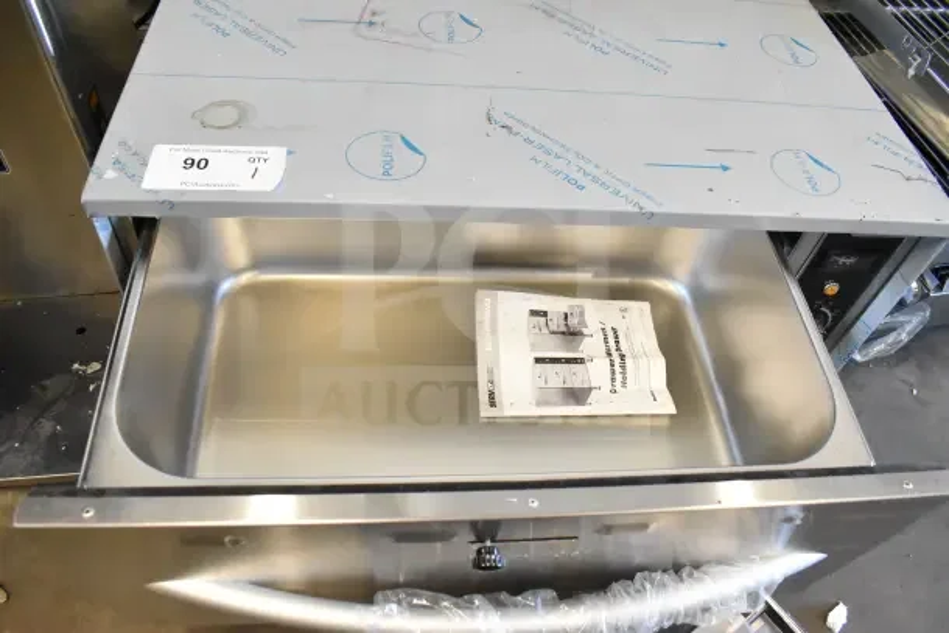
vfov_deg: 48.0
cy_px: 316
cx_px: 474
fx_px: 712
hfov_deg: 67.4
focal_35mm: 27
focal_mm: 18
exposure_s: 1/100
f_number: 5
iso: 6400
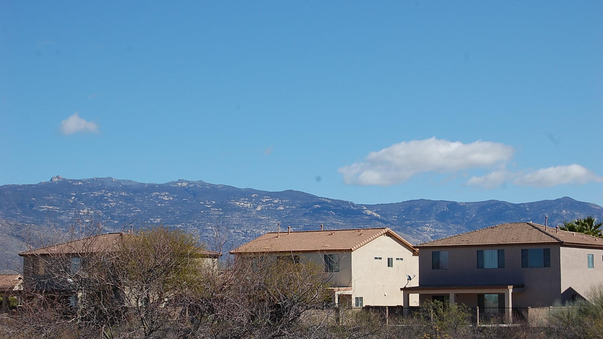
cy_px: 180
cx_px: 302
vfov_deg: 14.0
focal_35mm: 87
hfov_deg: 24.6
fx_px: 1383
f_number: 10
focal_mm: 55
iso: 200
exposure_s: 1/400
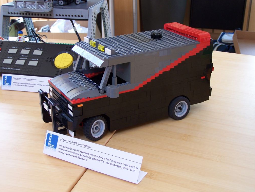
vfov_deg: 25.7
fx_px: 420
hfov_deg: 33.8
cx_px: 128
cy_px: 95
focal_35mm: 57
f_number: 3.1
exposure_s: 1/15
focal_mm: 9.3
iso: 80
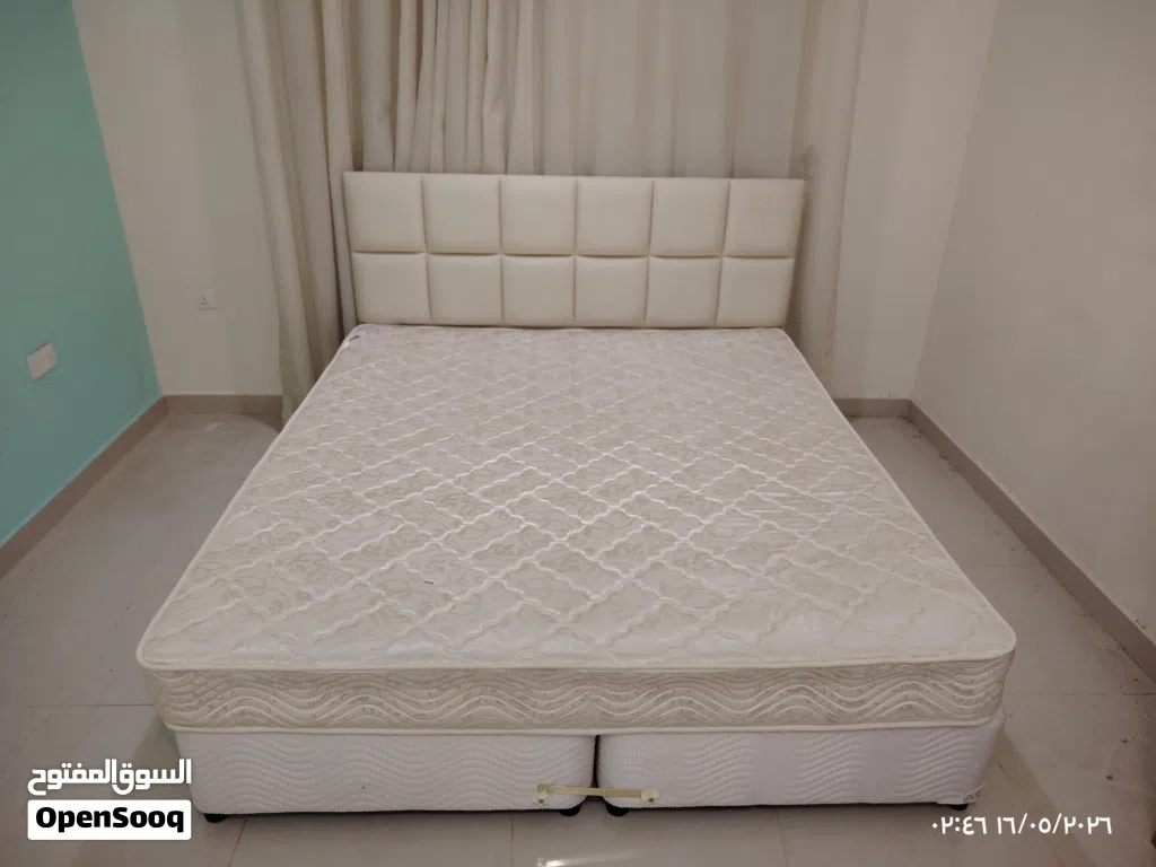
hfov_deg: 71.6
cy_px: 434
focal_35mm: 24
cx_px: 578
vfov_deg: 56.8
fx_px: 801
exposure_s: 1/25
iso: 435
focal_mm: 5.25
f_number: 4
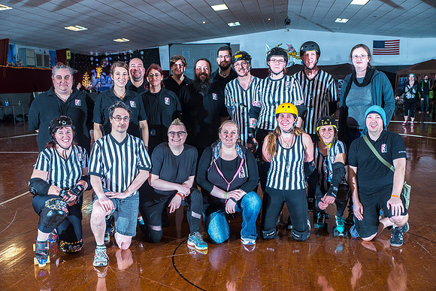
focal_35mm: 42
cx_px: 218
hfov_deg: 46.4
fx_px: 509
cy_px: 146
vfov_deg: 31.9
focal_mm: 42
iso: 800
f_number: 4.5
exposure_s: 1/160
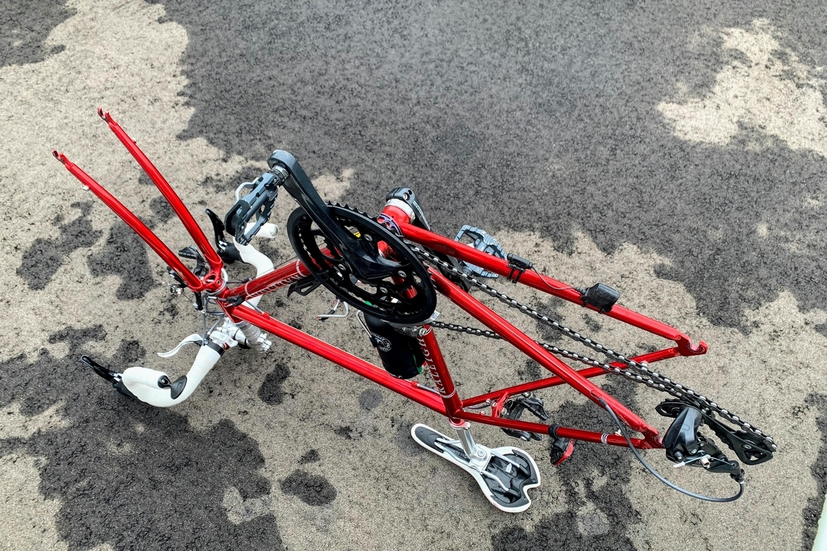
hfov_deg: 65.5
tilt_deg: -56.1
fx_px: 643
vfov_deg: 46.4
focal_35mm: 28
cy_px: 284
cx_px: 406
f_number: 1.8
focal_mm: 4.25
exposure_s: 1/148
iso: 25
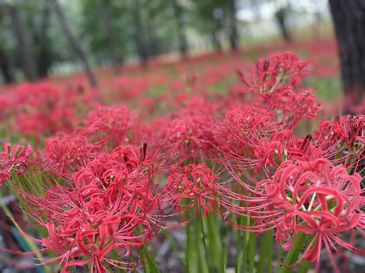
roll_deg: +9.1
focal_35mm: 26
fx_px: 274
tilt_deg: -15.2
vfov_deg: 53.1
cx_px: 182
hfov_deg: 67.3
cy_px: 136
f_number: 1.6
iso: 125
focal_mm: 4.2
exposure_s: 1/108
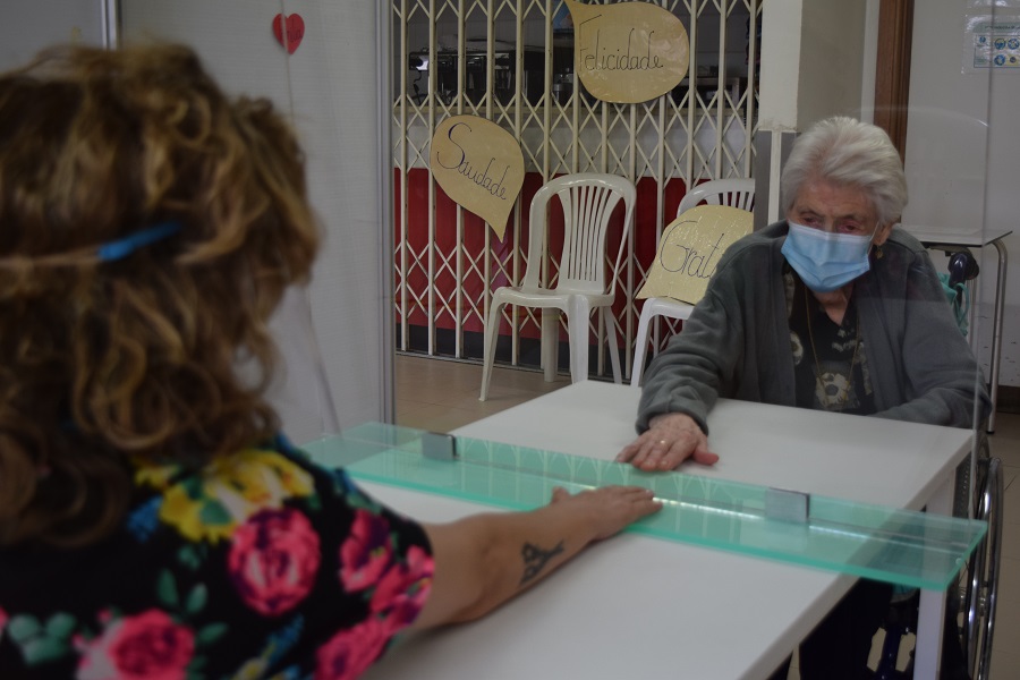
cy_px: 340
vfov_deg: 30.8
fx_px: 1232
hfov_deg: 45.0
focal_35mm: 44
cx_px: 510
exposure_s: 1/60
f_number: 4.2
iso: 500
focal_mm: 29
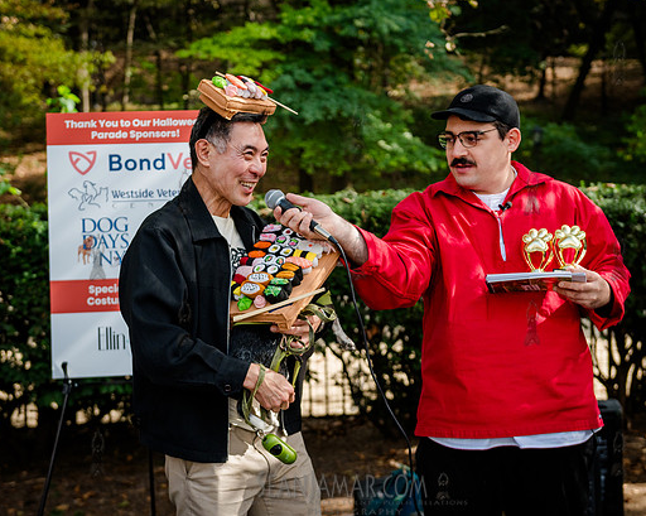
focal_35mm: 63
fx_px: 1204
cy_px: 271
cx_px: 309
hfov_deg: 30.0
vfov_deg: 24.2
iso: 1000
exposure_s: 1/1250
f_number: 4
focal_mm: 52
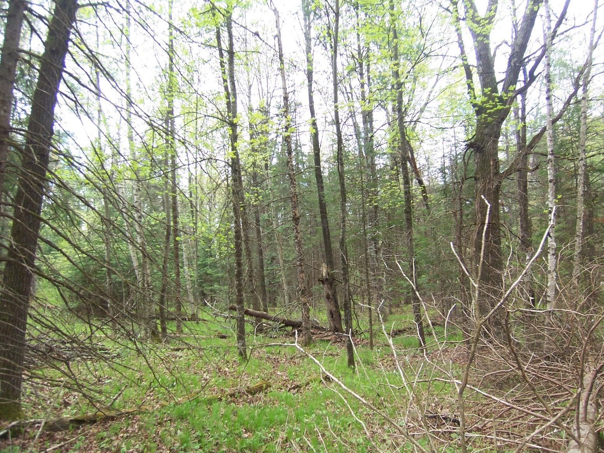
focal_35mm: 23
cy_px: 226
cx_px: 302
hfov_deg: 73.9
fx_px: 401
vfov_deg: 58.9
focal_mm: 3.8
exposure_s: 1/100
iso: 64
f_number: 2.8
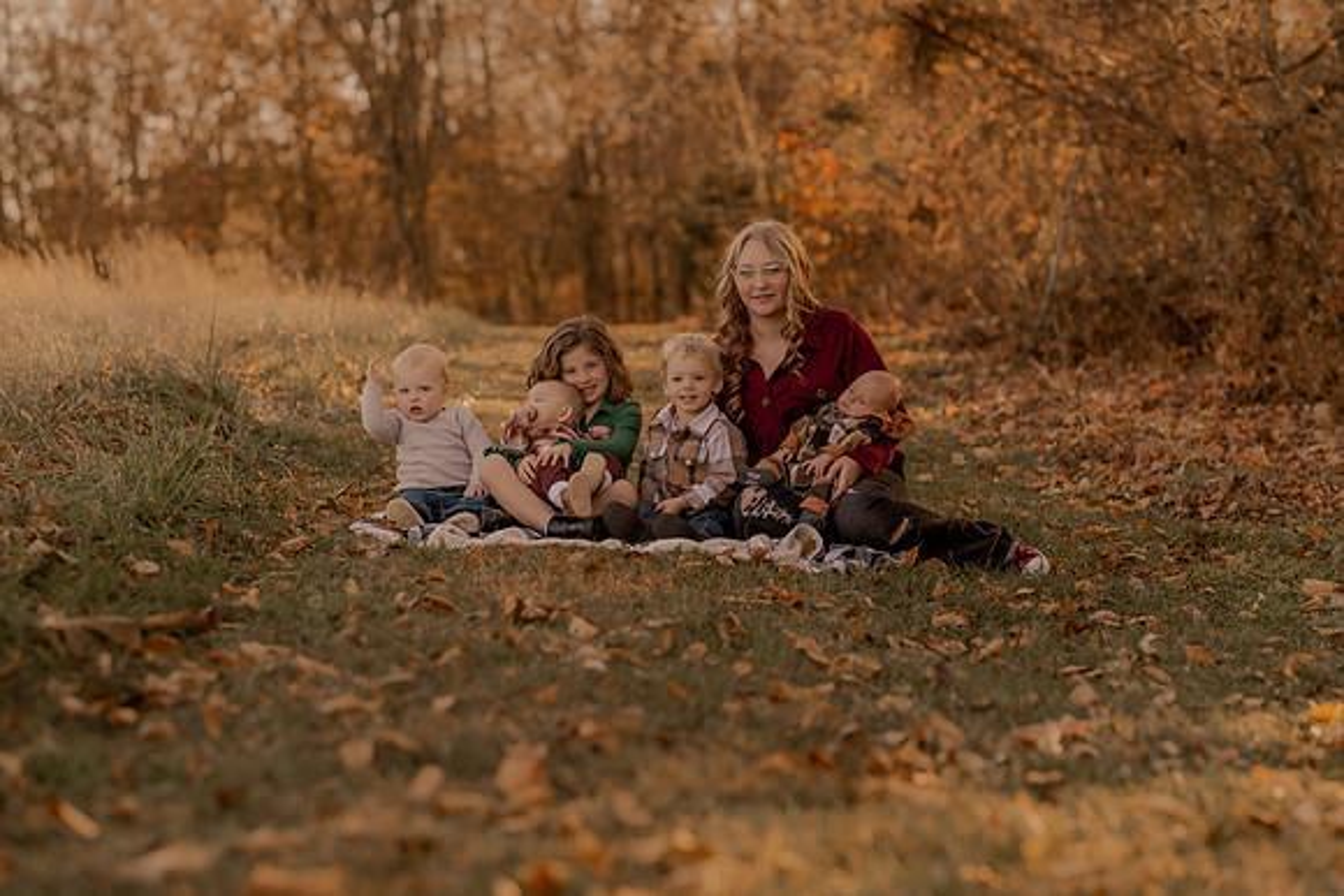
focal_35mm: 85
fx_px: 3174
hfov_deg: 23.9
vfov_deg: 16.1
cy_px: 448
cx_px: 672
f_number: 2.8
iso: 200
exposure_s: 1/320
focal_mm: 85
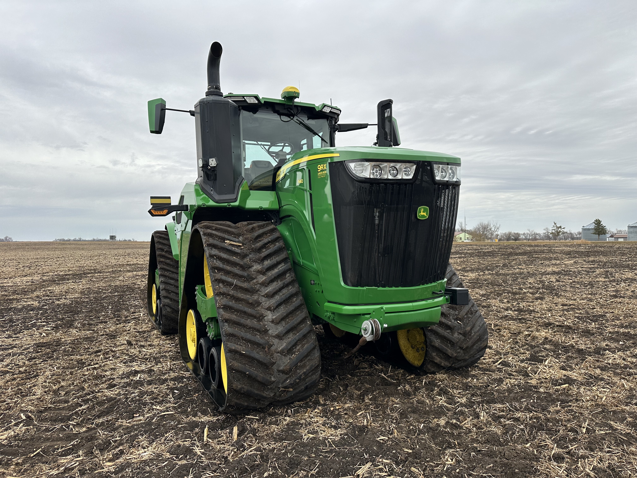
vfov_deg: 56.8
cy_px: 239
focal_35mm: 24
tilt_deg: +0.6
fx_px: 442
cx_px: 318
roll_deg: -1.9
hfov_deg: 71.6
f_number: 1.78
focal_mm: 6.86
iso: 80
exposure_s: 1/1072
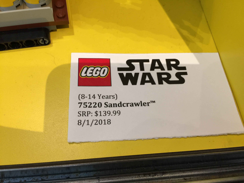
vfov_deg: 48.2
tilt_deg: -62.6
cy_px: 92
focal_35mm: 29
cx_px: 122
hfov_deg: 61.7
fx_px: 204
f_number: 2.2
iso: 64
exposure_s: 1/15
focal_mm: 4.15
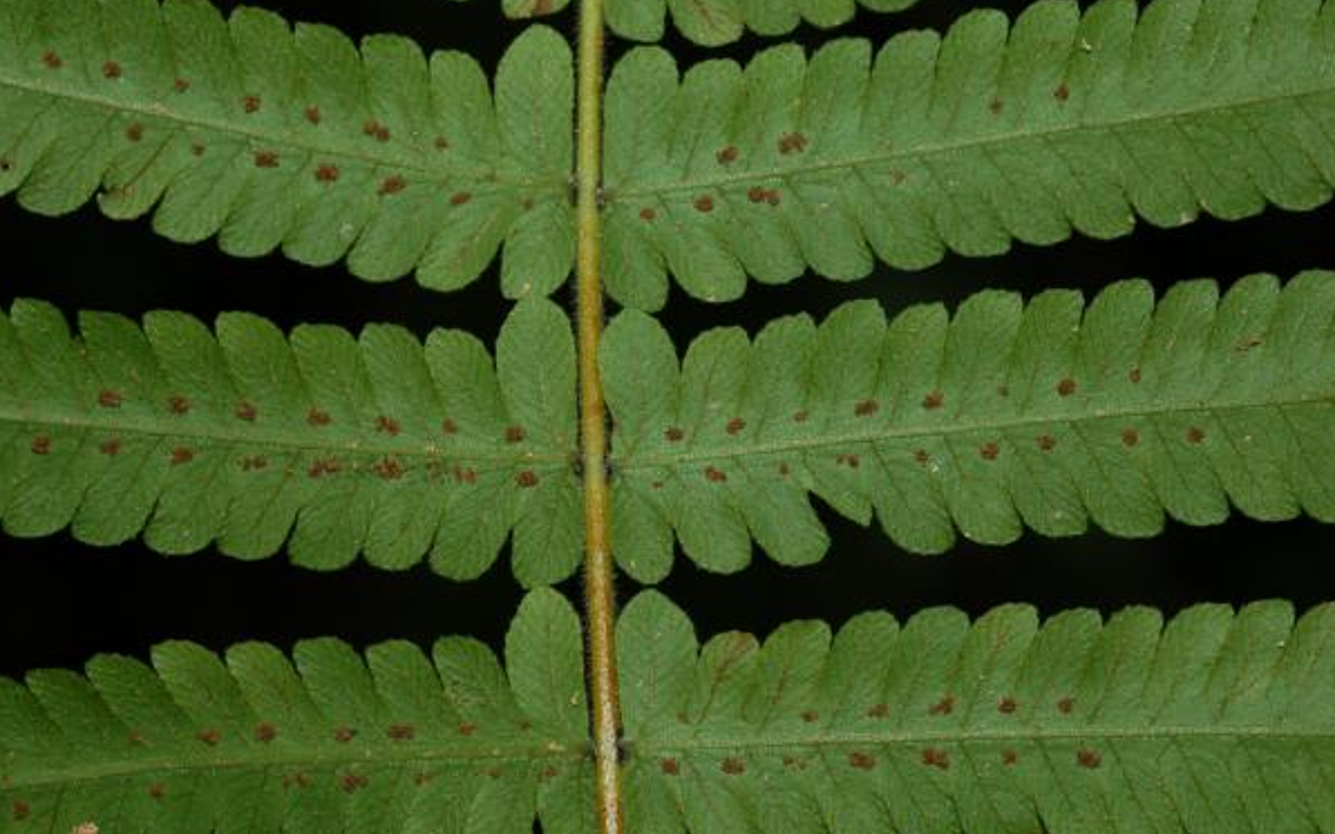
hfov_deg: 22.6
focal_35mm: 92
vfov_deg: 14.2
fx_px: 3347
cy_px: 398
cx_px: 666
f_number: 18
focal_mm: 60
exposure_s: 1/60
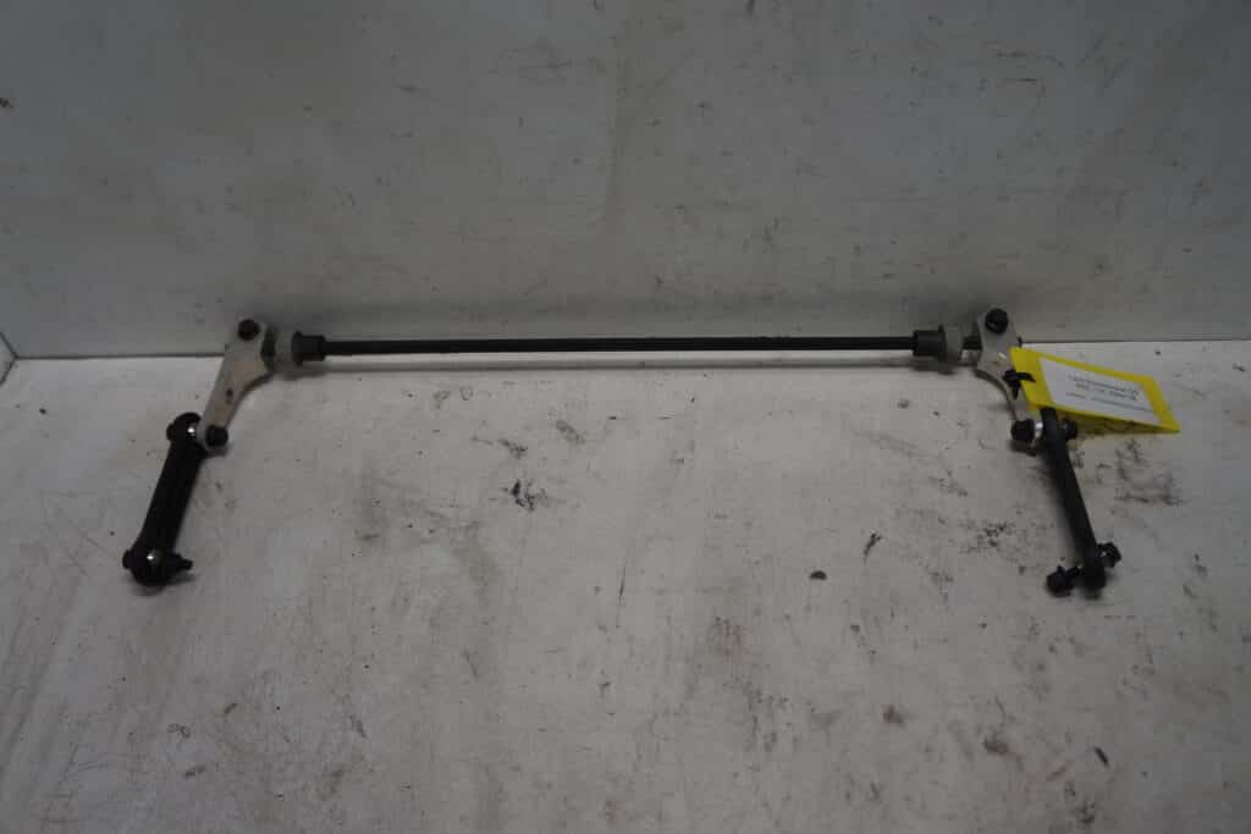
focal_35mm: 27
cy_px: 417
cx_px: 626
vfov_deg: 47.9
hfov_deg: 67.4
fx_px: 938
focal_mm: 18
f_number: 3.5
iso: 100
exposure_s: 1/160
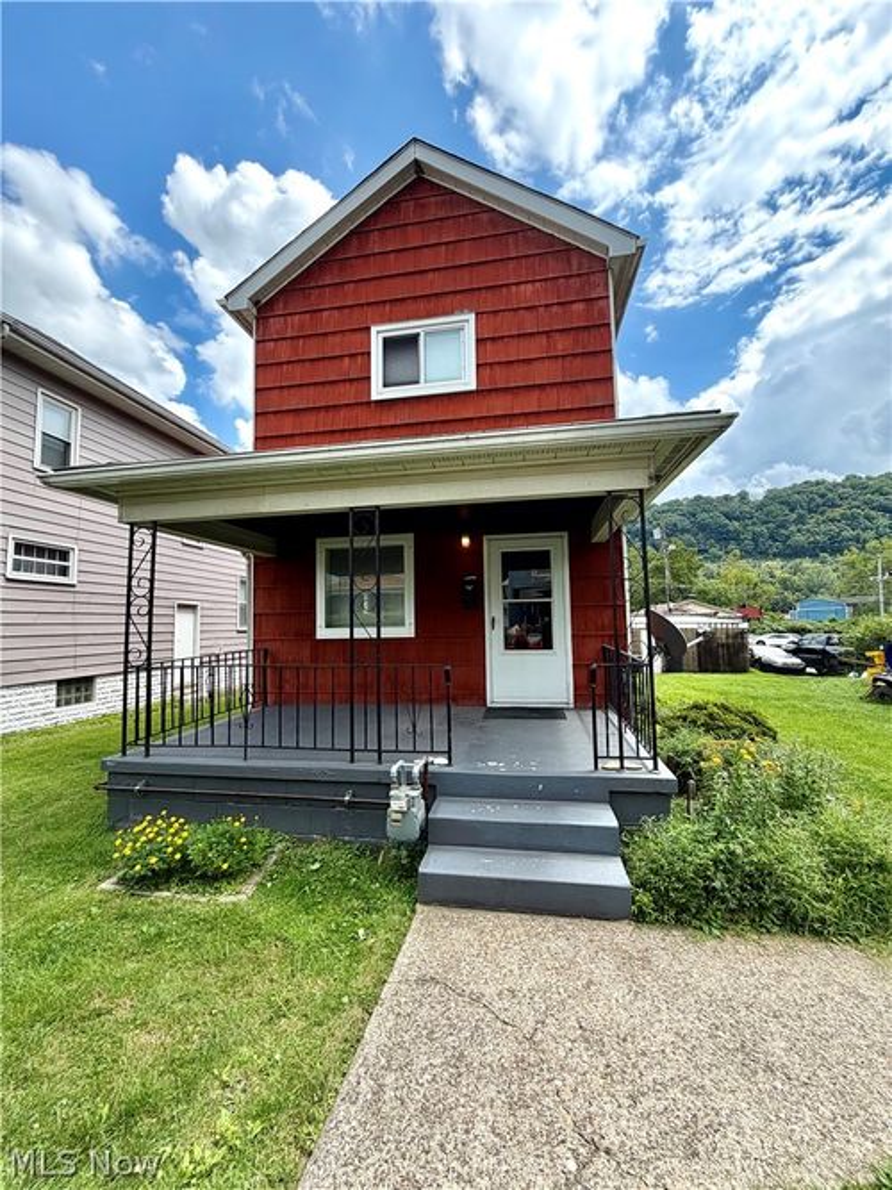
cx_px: 446
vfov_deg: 102.1
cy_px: 595
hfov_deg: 85.7
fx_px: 481
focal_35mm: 14
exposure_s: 1/770
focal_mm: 2.22
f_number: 2.2
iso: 32
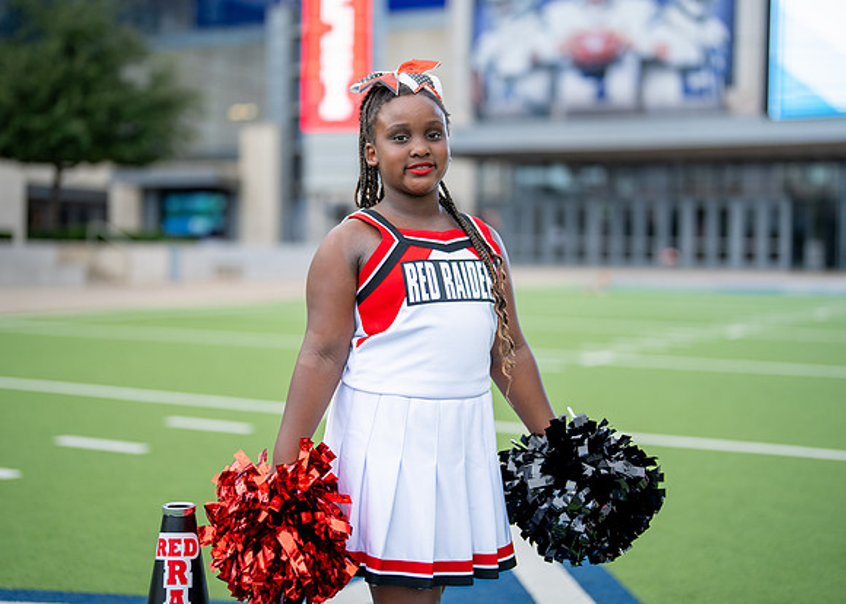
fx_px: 1361
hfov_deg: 34.5
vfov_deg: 25.0
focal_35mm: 57
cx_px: 428
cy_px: 283
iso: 160
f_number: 1.2
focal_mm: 50
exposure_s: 1/1250
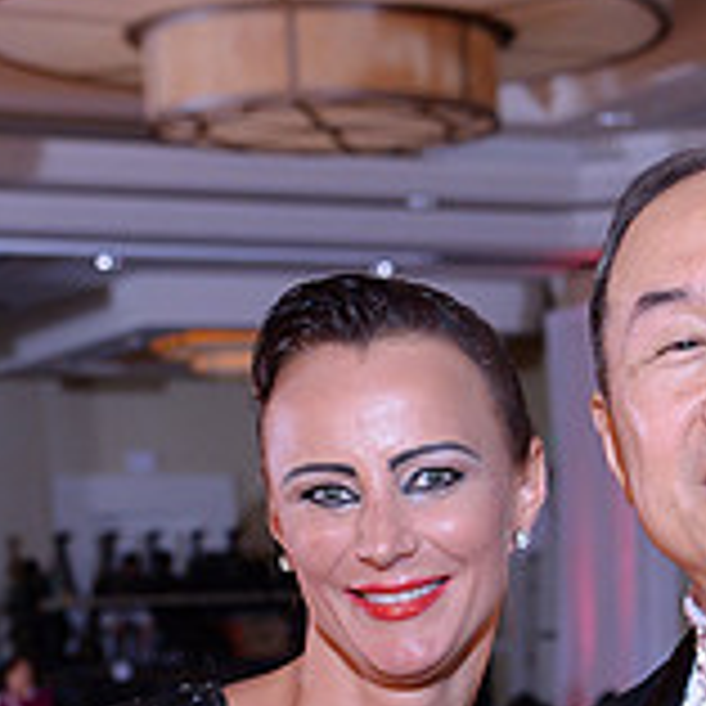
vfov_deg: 13.9
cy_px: 985
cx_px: 677
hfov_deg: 14.5
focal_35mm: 119
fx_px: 2746
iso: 1250
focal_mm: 38
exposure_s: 1/250
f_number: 4.5
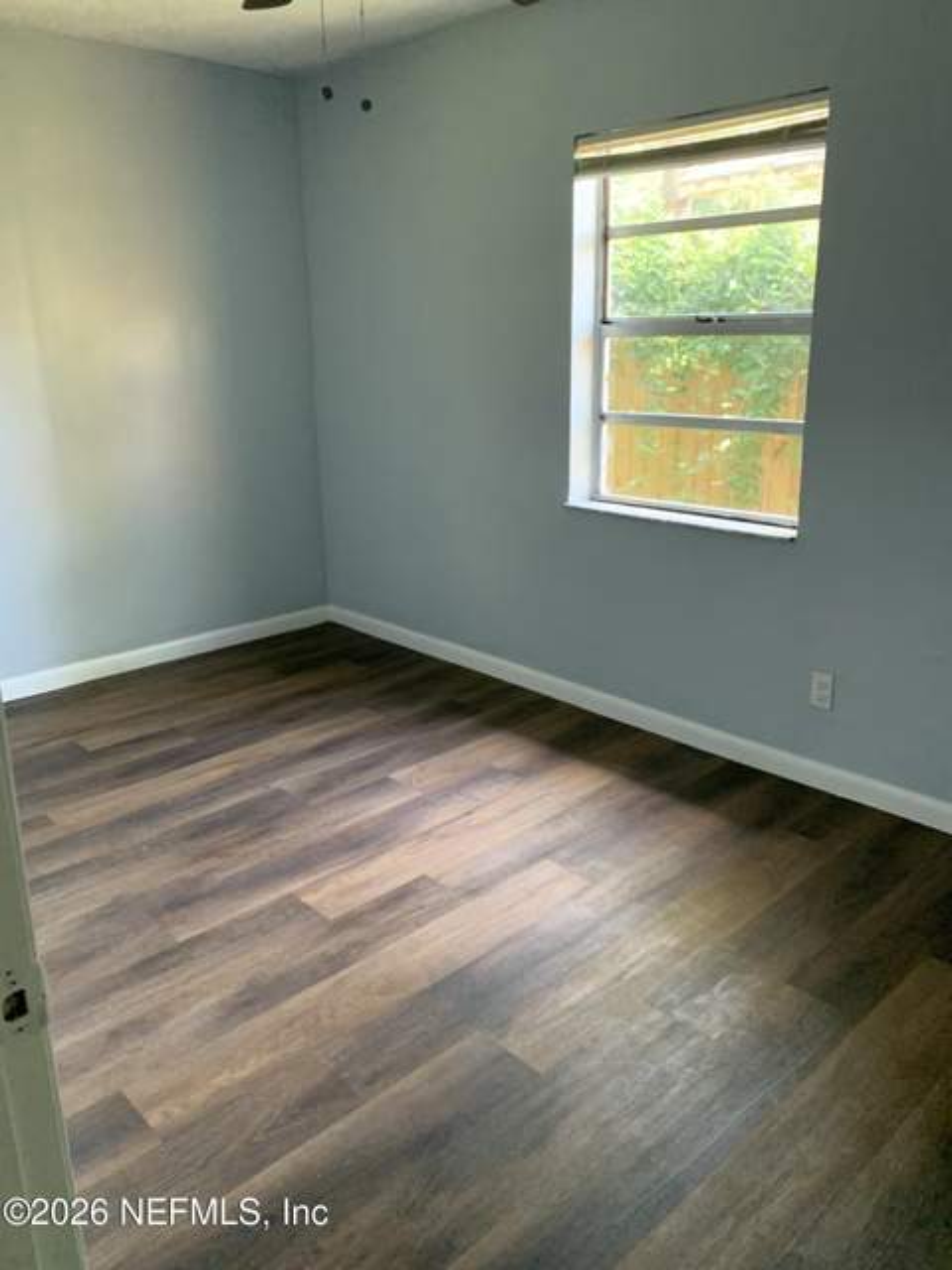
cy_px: 635
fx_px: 953
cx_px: 476
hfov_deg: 53.1
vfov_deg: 67.3
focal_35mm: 26
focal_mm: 4.25
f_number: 1.8
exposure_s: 1/60
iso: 320
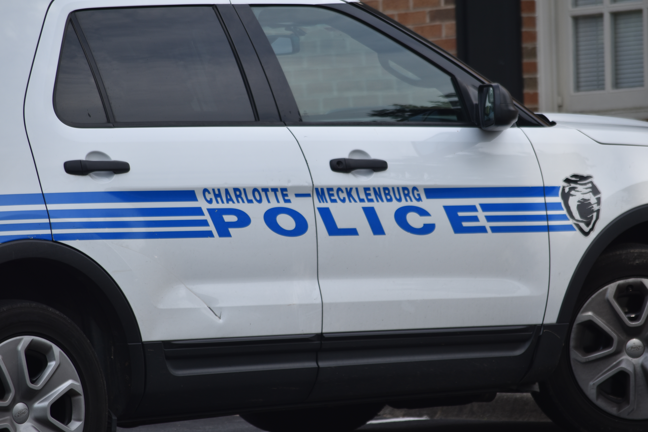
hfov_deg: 5.3
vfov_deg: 3.5
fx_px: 7019
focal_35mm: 390
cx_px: 324
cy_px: 216
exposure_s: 1/640
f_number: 6.3
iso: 200
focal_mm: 260
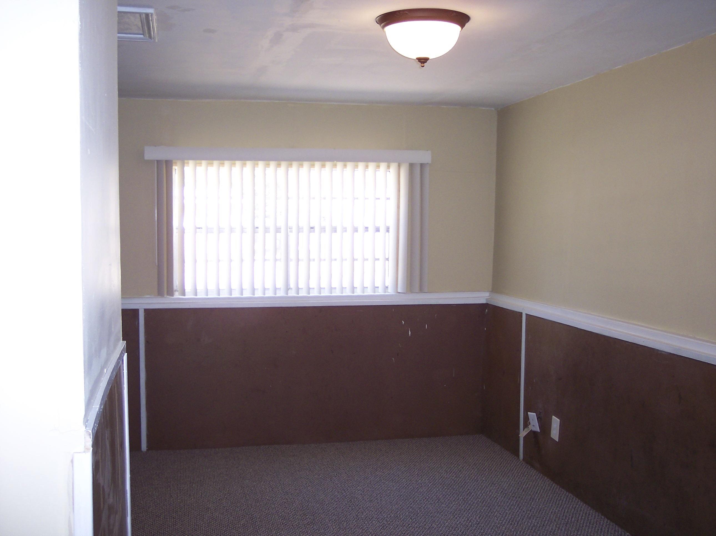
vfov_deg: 37.7
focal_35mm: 38
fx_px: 786
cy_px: 268
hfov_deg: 49.0
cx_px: 358
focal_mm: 8
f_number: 2.8
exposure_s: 1/45
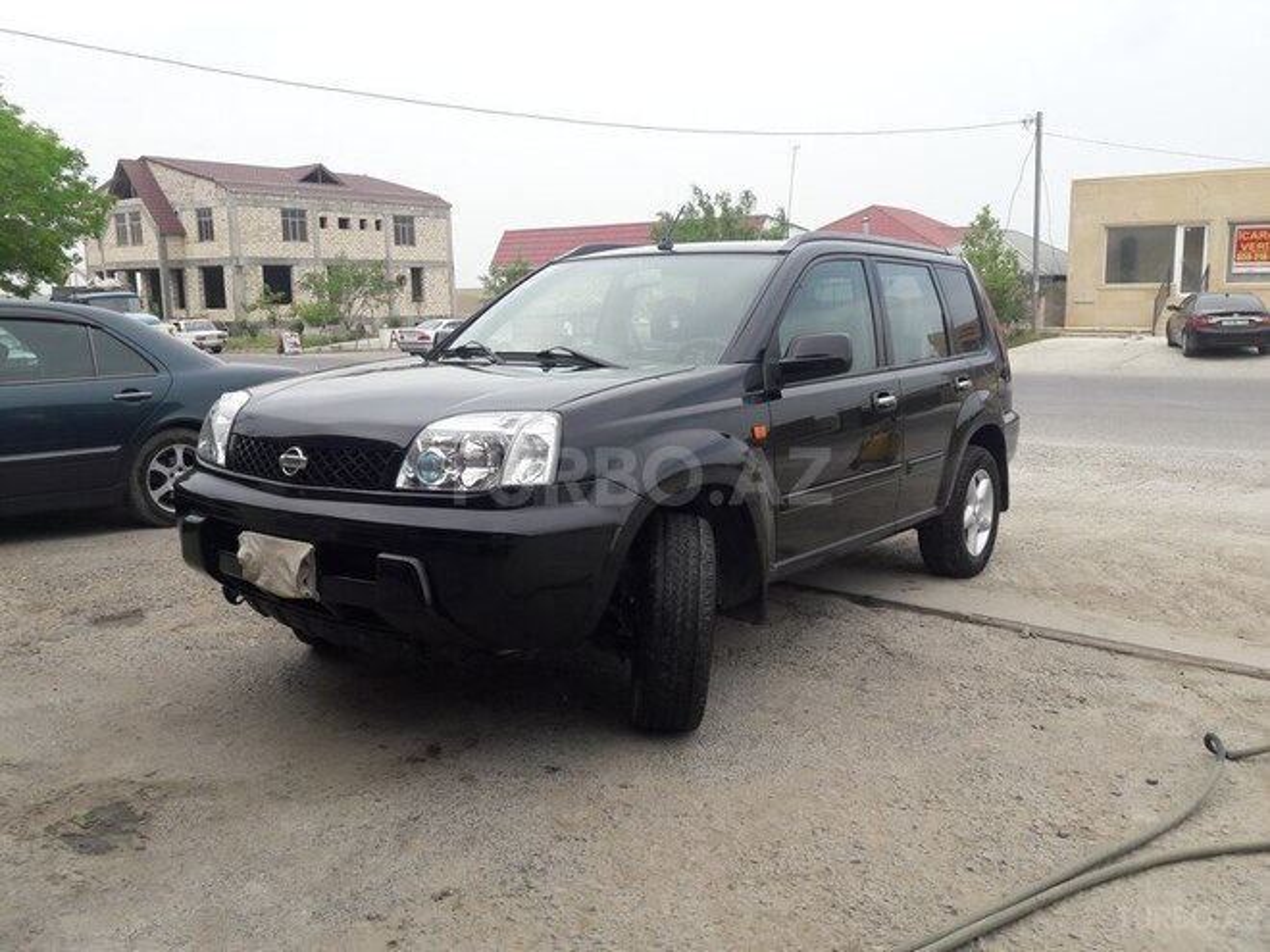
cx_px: 635
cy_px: 476
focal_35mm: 28
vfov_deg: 49.7
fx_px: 1027
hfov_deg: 63.4
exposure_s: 1/586
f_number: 1.9
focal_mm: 3.7
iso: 40
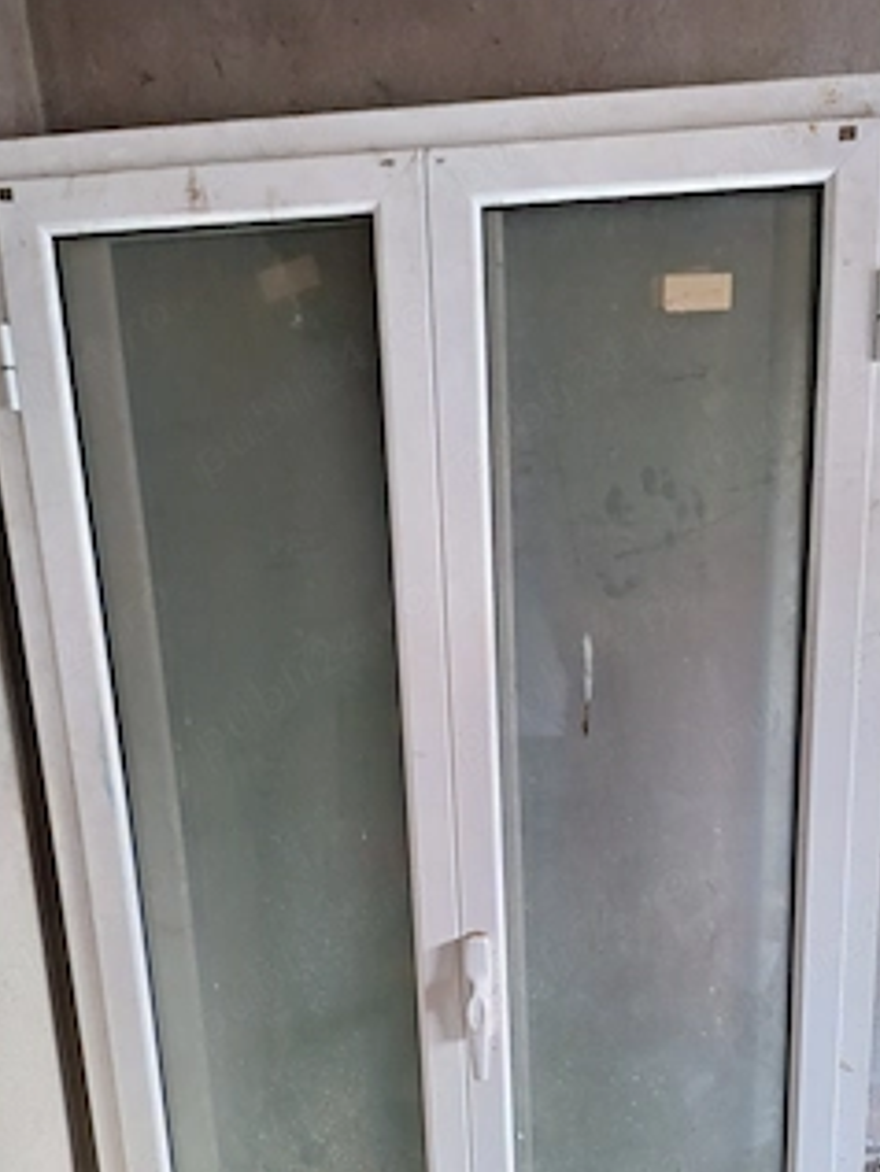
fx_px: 982
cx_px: 440
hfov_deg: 48.3
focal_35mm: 29
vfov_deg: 60.8
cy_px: 732
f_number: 1.8
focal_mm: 5.54
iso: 250
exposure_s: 1/33
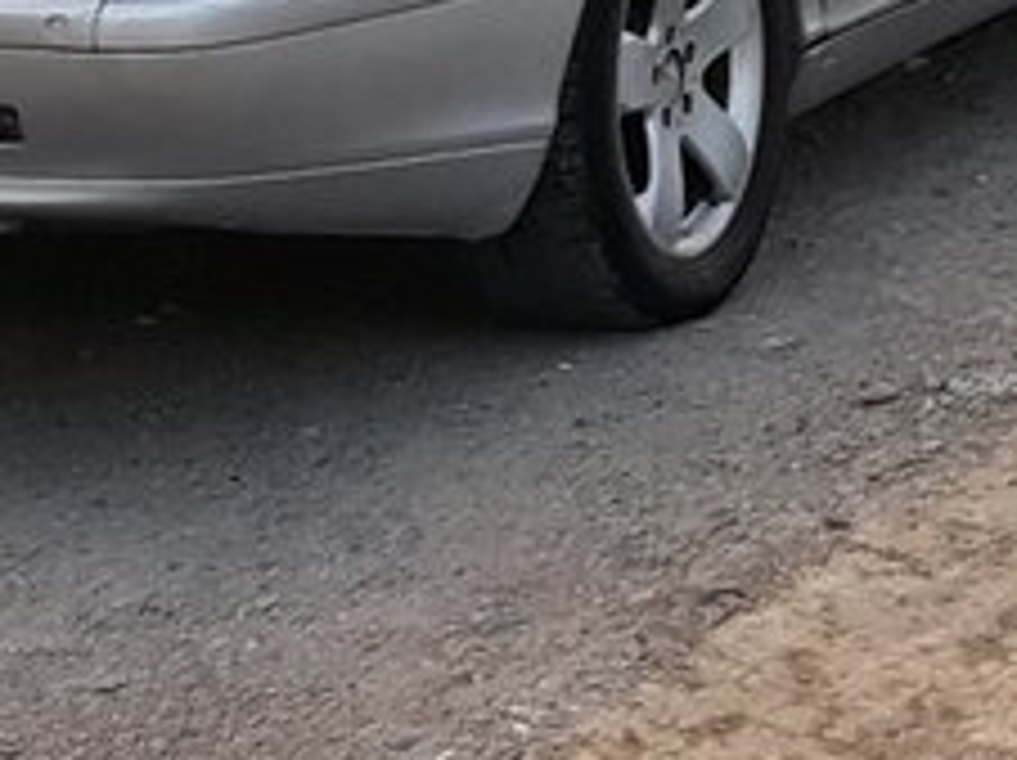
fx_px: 2319
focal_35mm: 79
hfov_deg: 24.7
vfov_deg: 17.6
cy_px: -191
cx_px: 405
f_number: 1.7
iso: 50
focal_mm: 3.71
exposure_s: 1/100
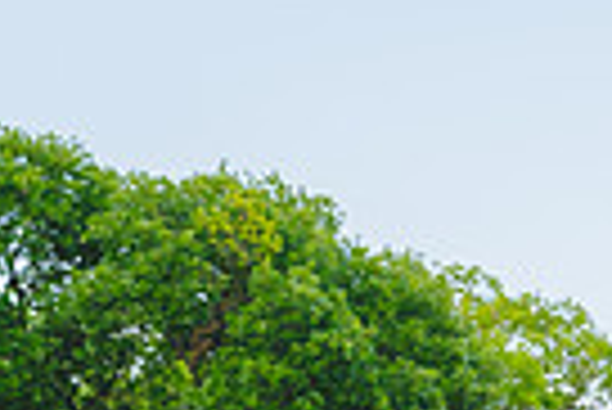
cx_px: 788
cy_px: 448
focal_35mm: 102
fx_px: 1736
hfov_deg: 18.6
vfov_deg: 13.2
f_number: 3.5
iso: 64
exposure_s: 1/160
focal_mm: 24
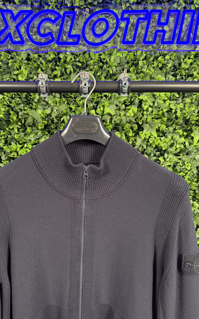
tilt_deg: -3.3
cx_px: 85
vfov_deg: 70.4
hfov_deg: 47.4
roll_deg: +0.0
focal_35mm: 26
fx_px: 226
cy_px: 159
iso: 400
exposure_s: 1/50
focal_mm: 6.76
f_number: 1.78
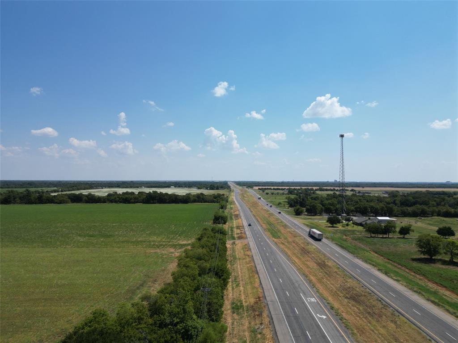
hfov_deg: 71.6
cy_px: 172
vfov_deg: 56.8
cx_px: 229
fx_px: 318
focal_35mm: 24
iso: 110
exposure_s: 1/4000
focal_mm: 6.72
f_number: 1.7
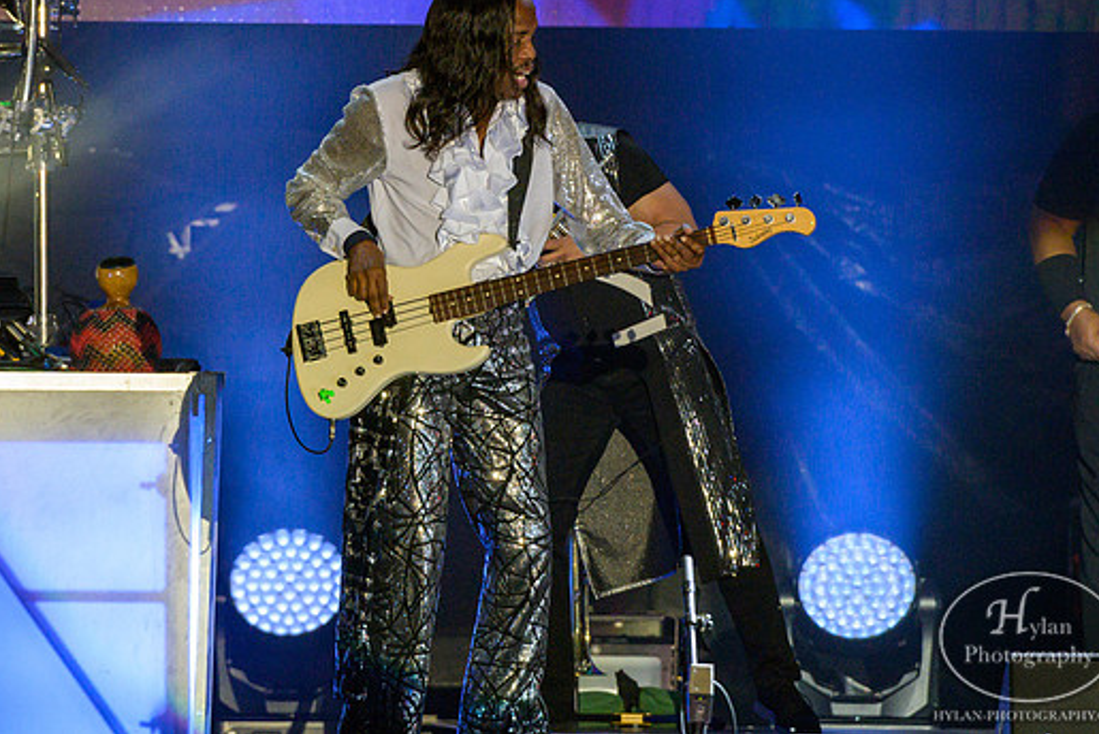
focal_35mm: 709
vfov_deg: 1.9
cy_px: 83
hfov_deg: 2.9
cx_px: 336
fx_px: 21655
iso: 2500
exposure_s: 1/400
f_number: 6.3
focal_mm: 380
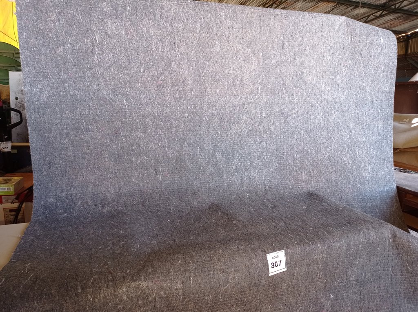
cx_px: 209
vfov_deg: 49.7
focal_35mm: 28
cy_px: 156
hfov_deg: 63.5
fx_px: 338
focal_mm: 4.7
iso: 191
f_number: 1.79
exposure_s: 1/30
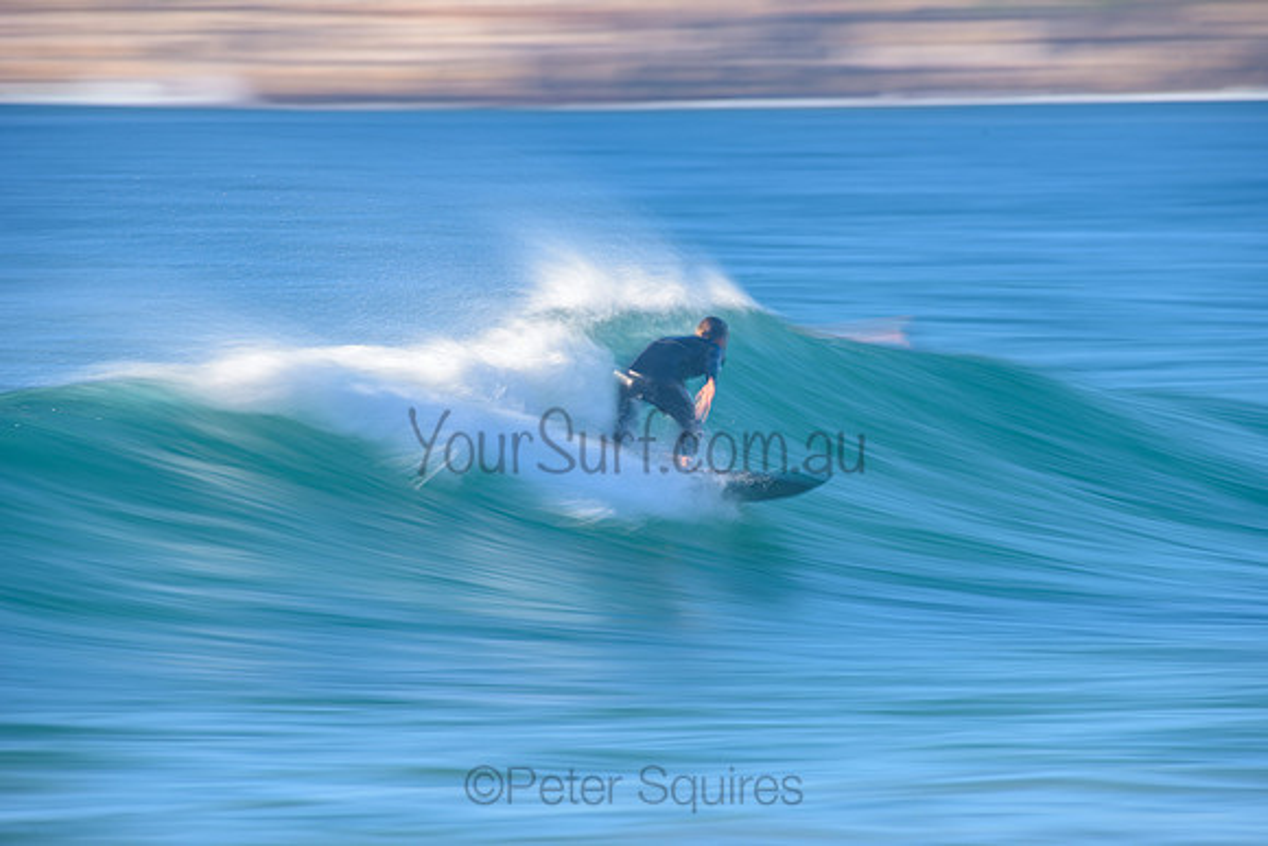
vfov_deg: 2.8
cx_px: 634
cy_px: 423
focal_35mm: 500
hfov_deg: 4.1
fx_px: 17614
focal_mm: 500
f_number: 10
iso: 31
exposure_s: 1/6
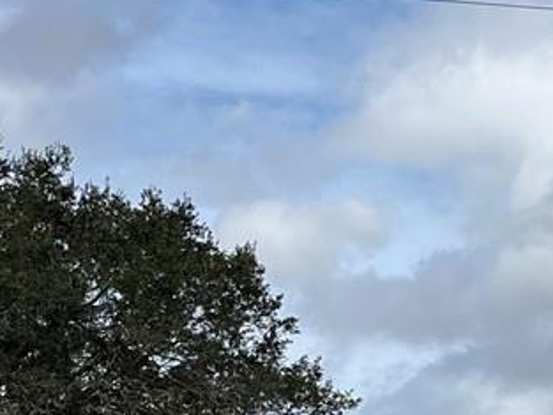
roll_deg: -0.7
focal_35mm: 133
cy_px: 484
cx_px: 717
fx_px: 2126
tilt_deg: +6.7
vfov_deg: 11.0
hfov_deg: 14.2
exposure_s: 1/4854
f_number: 1.6
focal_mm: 5.1
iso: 50
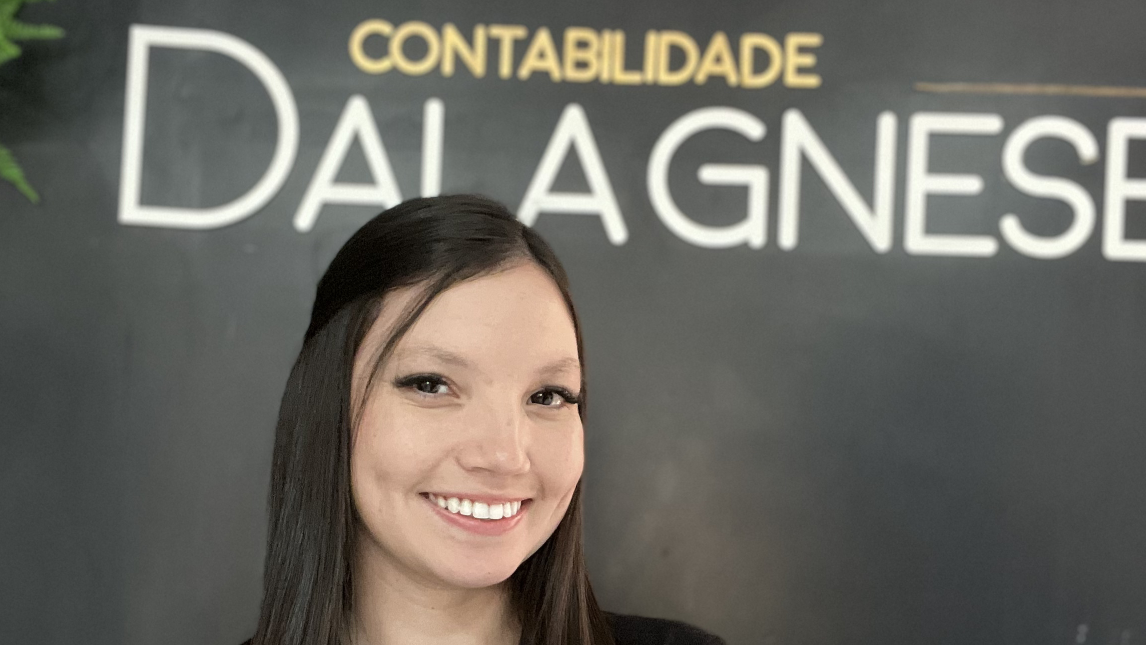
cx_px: 569
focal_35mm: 44
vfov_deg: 26.3
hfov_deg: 46.4
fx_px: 1337
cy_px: 561
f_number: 2.2
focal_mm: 2.71
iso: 320
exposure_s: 1/40
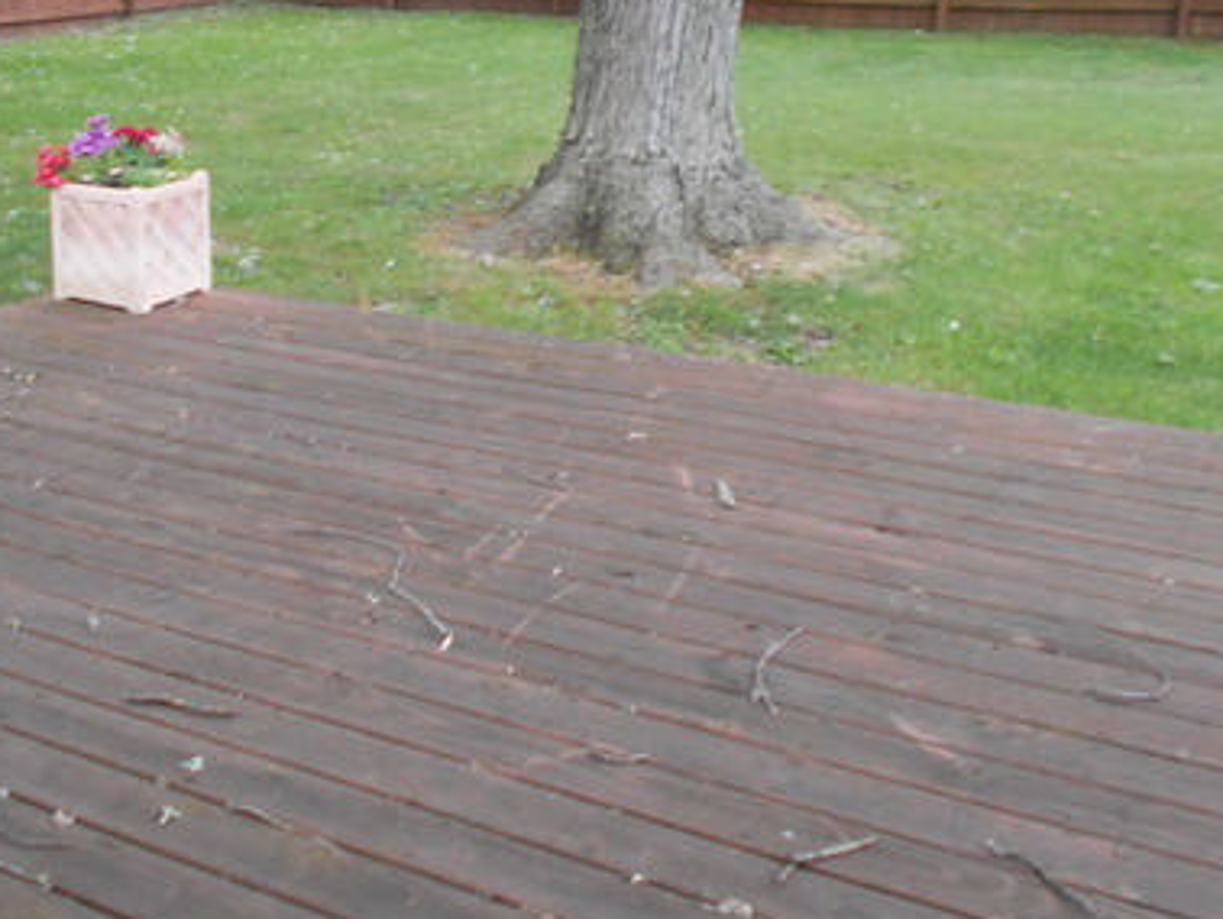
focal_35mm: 44
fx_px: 1556
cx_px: 424
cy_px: 184
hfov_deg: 42.4
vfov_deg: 32.0
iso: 360
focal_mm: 4.6
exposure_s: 1/30
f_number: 3.2
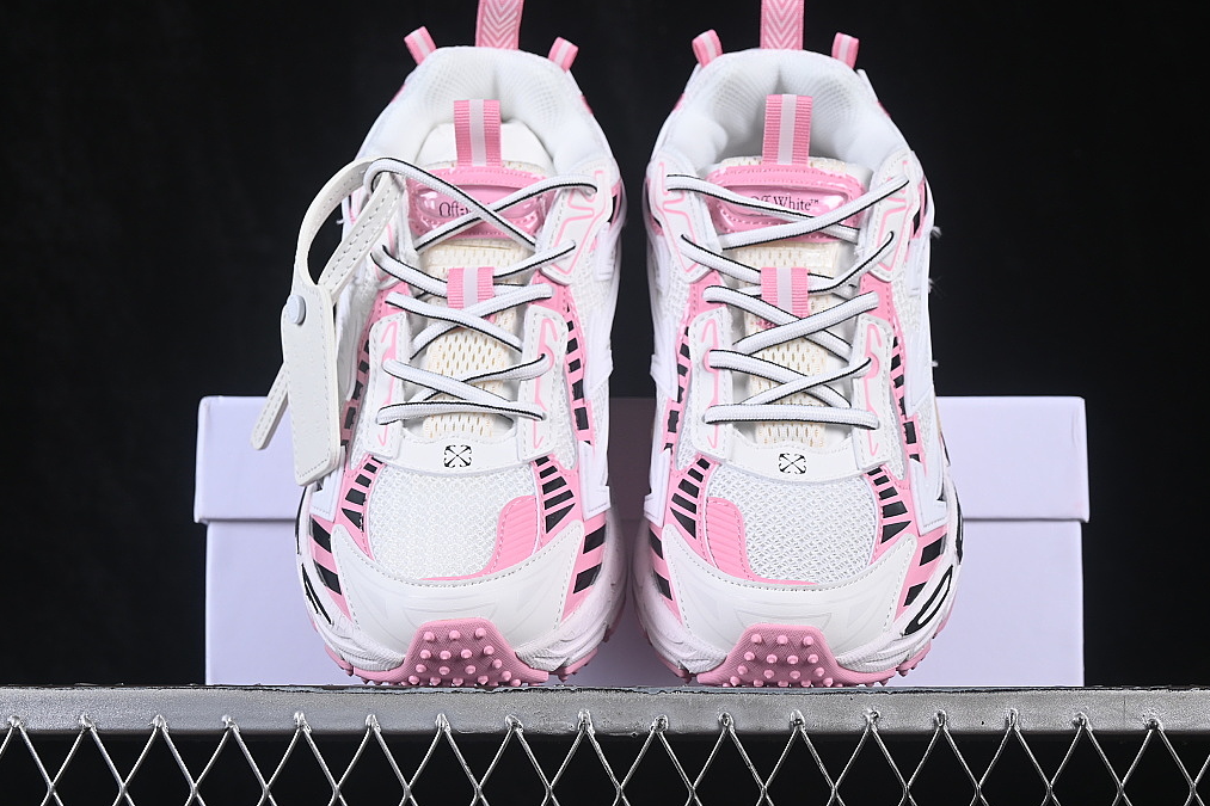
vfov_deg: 17.1
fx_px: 2688
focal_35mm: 80
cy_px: 419
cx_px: 643
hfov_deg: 25.4
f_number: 8
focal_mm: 50
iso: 160
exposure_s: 1/80
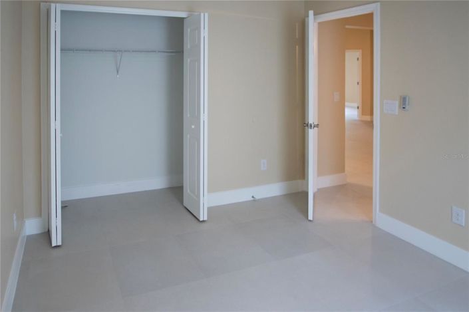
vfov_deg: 59.4
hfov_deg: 81.2
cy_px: 156
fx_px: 273
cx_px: 234
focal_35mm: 21
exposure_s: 1/80
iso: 250
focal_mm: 14
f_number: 3.8
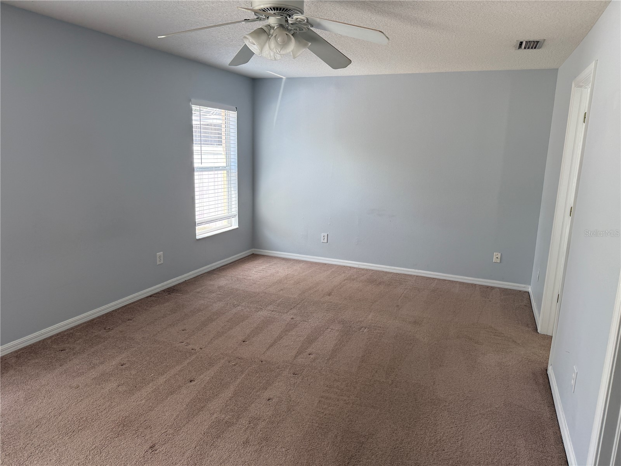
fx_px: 431
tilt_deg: -10.2
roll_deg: -1.8
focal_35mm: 24
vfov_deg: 56.8
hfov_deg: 71.6
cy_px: 233
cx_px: 310
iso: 125
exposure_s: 1/233
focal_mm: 6.76
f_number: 1.78
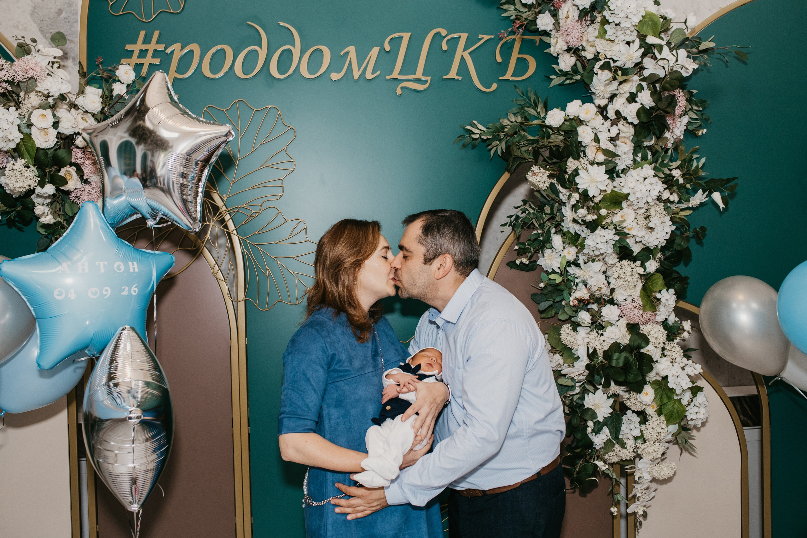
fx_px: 799
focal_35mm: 36
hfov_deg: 53.6
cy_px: 269
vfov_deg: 37.2
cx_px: 404
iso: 500
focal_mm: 35
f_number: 4
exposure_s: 1/160
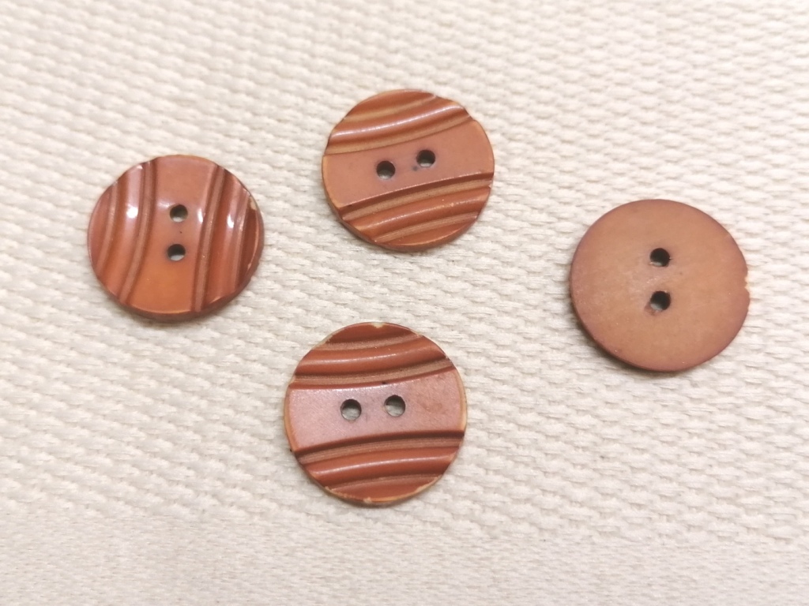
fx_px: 631
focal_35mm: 27
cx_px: 404
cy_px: 303
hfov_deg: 65.3
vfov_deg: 51.4
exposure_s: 1/33.3
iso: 160
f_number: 1.8
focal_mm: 4.75
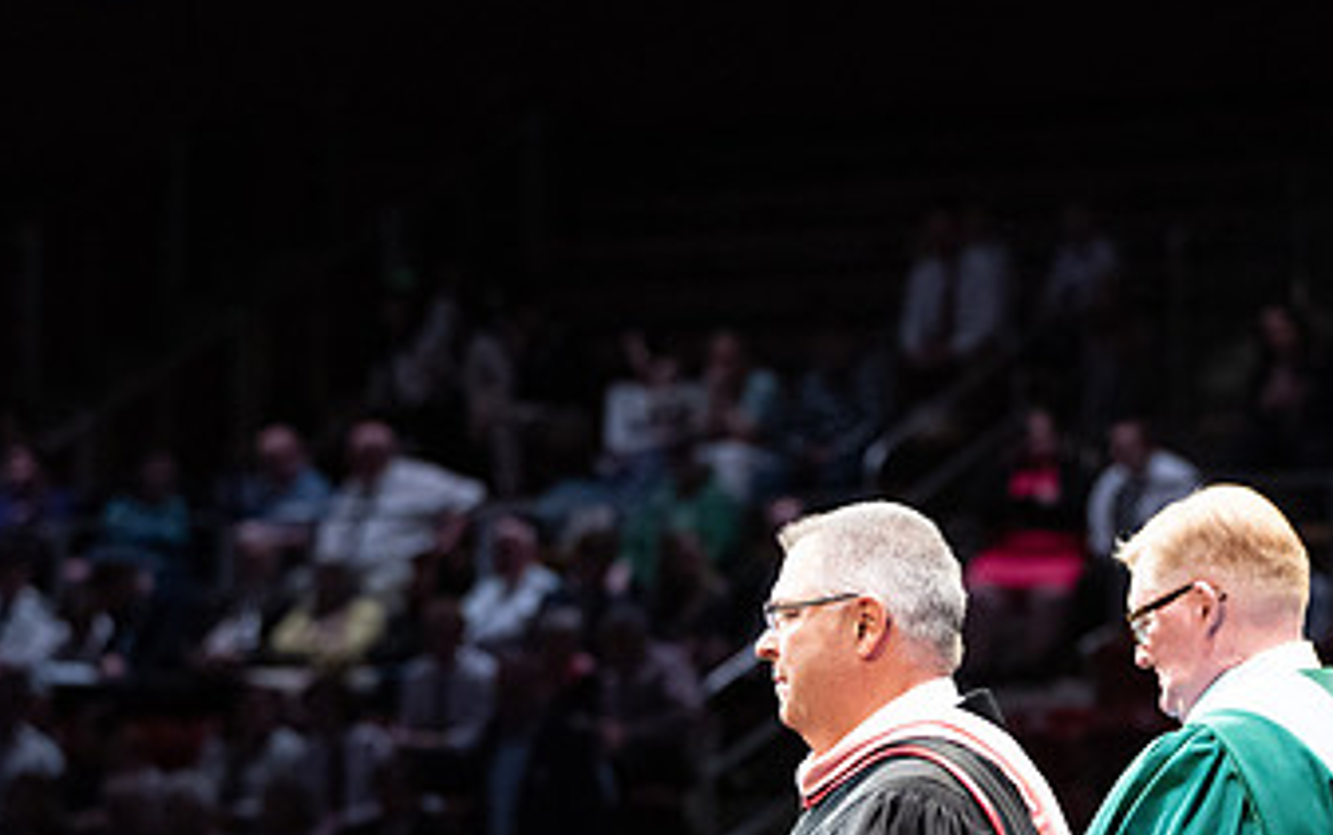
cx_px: 811
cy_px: 659
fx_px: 6688
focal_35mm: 184
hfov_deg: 11.4
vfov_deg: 7.1
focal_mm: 105
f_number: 3.2
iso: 4000
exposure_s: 1/400
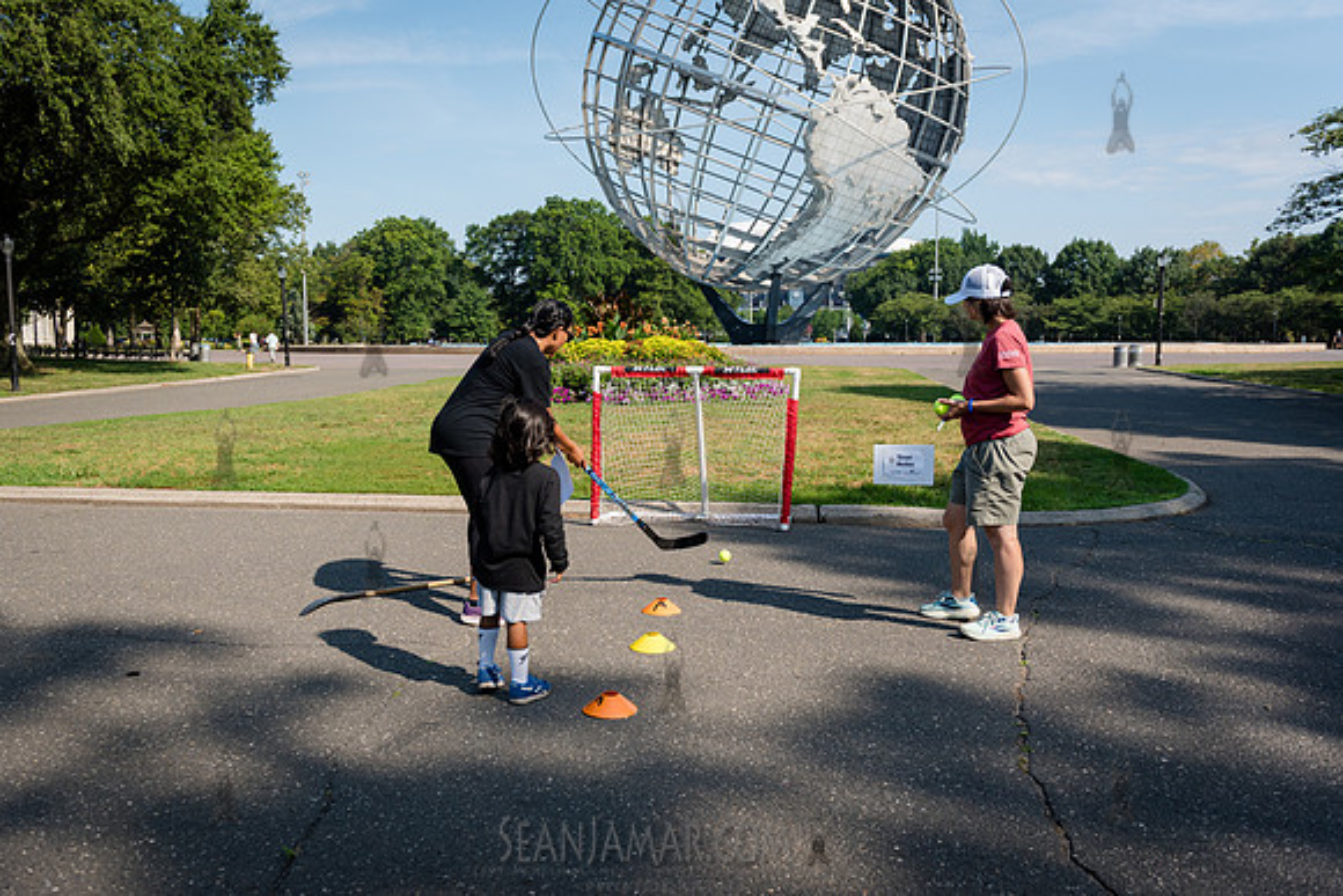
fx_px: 1078
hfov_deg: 63.8
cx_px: 645
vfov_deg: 45.1
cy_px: 447
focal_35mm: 29
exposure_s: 1/2500
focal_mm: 27
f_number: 3.5
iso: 400
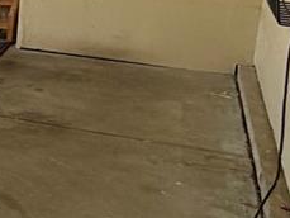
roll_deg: +0.7
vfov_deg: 16.3
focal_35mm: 88
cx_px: -424
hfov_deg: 14.2
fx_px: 738
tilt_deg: -9.0
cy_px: -18
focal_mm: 2.22
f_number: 2.2
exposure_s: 1/465
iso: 64
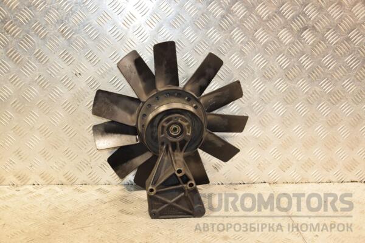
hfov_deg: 41.1
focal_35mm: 48
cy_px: 122
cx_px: 182
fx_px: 487
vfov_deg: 28.1
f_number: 5
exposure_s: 1/160
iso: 800
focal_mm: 32
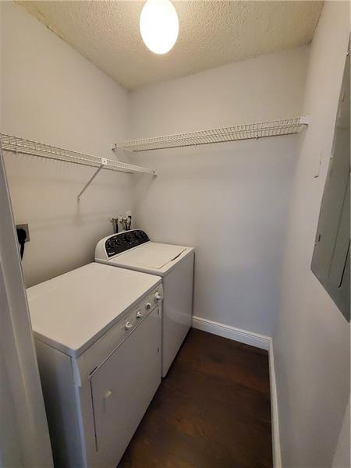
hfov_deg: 89.9
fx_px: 176
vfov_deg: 106.2
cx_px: 176
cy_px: 234
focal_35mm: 13
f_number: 2.2
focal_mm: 1.8
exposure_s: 1/59
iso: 500
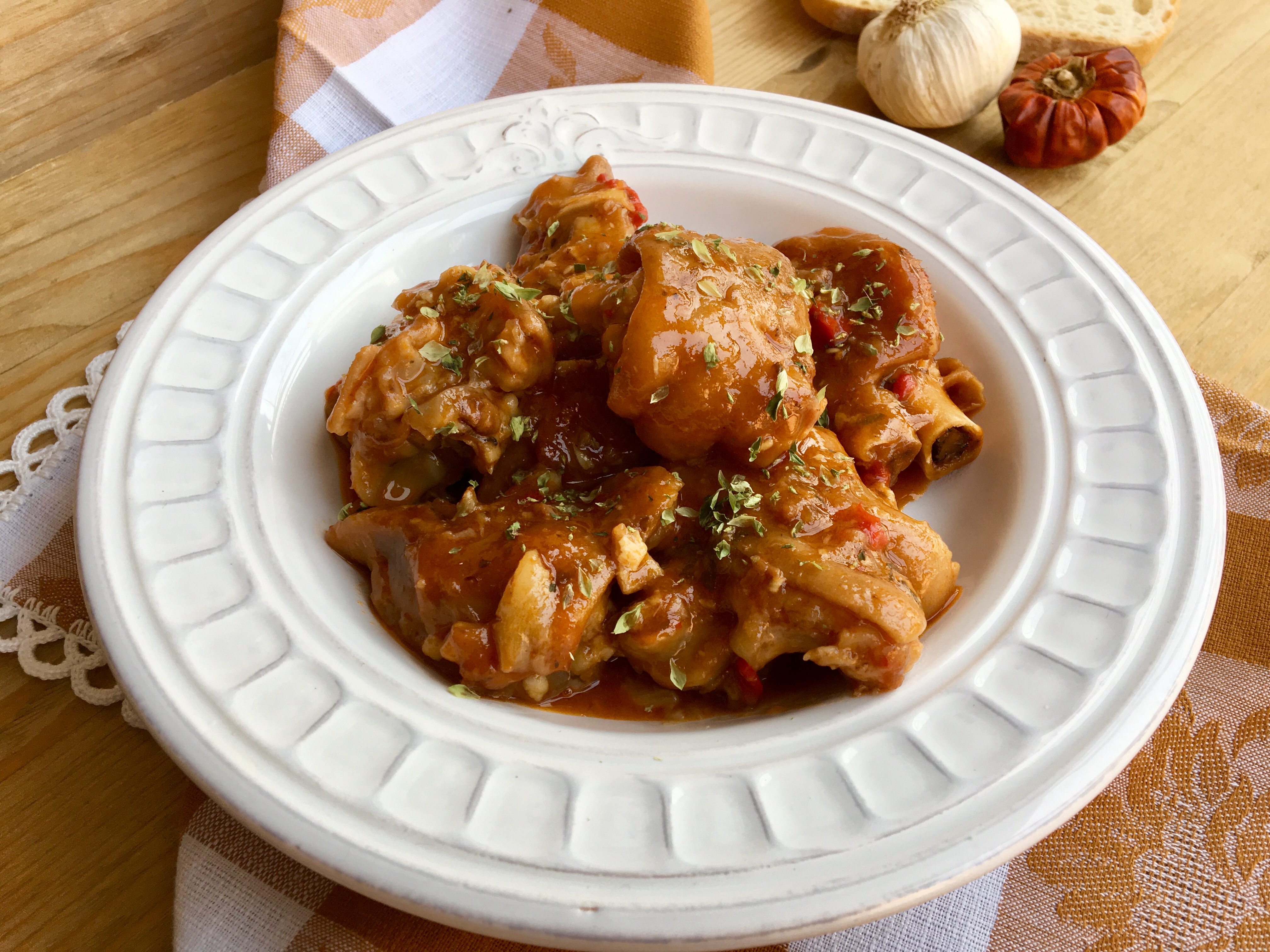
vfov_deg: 48.2
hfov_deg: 61.7
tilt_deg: -50.0
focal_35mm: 29
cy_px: 476
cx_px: 635
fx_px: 1064
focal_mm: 4.15
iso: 40
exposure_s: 1/120
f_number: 2.2
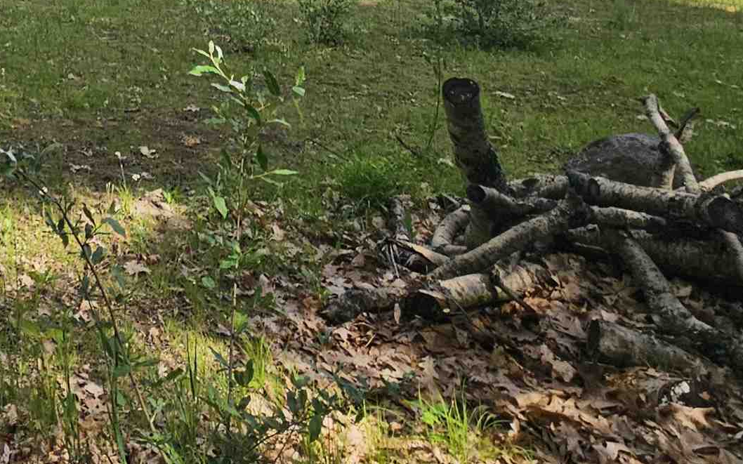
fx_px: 810
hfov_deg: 35.2
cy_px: -196
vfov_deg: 25.6
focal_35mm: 40
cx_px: -207
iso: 50
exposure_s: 1/1399
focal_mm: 2.2
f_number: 2.2
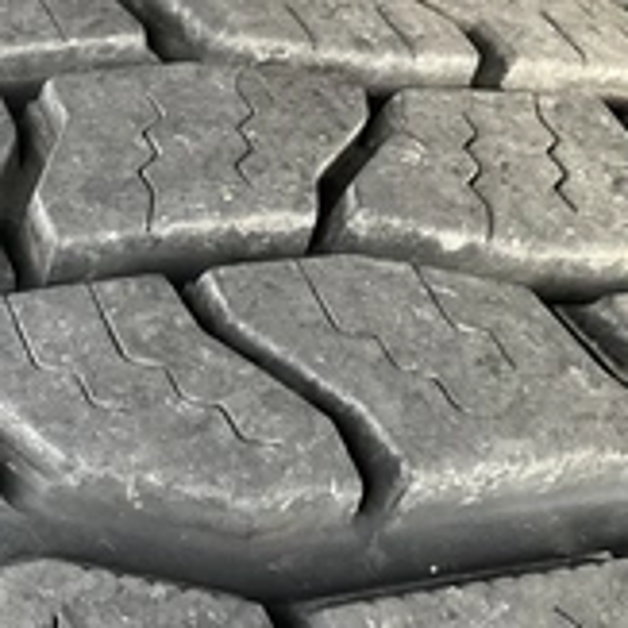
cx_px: -131
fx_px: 1293
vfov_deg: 27.3
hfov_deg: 24.6
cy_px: 354
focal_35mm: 63
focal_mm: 3
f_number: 1.8
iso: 64
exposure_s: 1/122
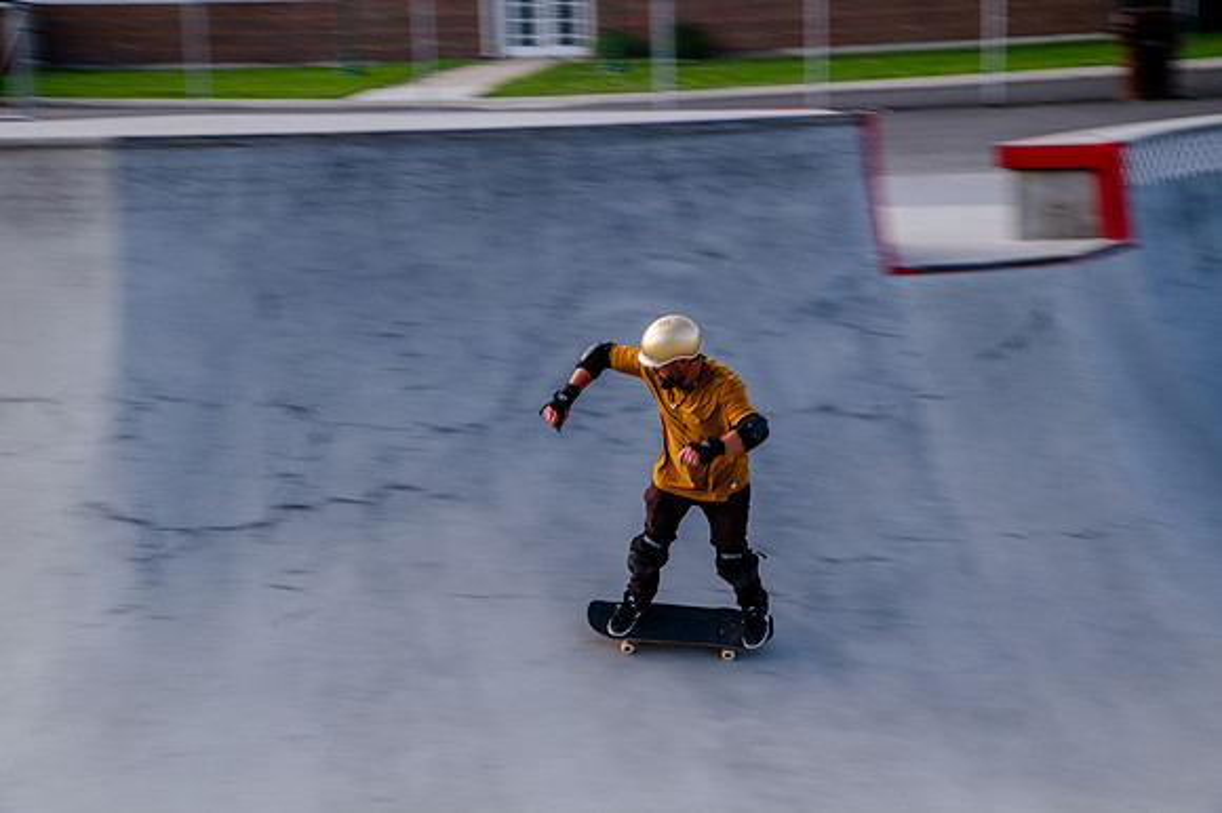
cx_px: 611
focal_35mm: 82
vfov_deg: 16.6
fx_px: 2782
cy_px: 406
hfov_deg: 24.8
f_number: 14
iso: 200
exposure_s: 1/50
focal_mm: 82
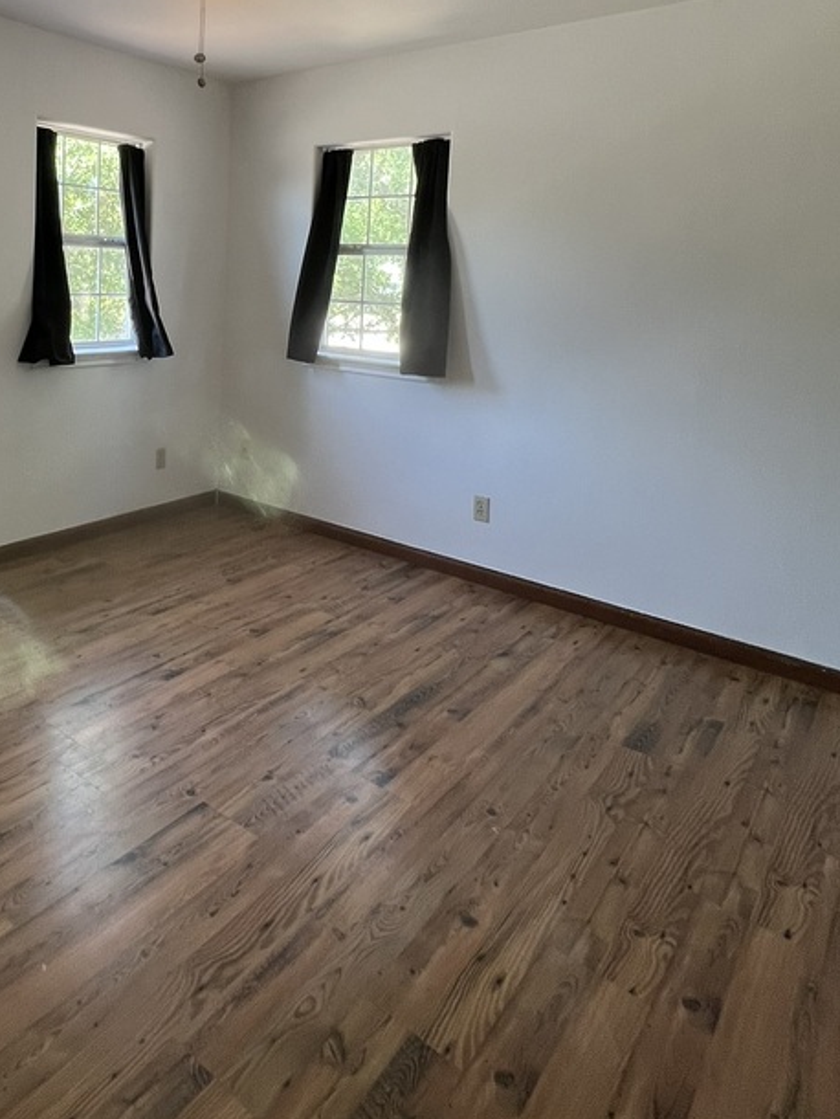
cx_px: 174
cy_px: 323
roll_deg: -1.3
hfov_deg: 55.0
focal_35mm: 23
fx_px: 744
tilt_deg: -2.6
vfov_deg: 70.4
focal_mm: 1.57
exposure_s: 1/120
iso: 160
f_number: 1.8
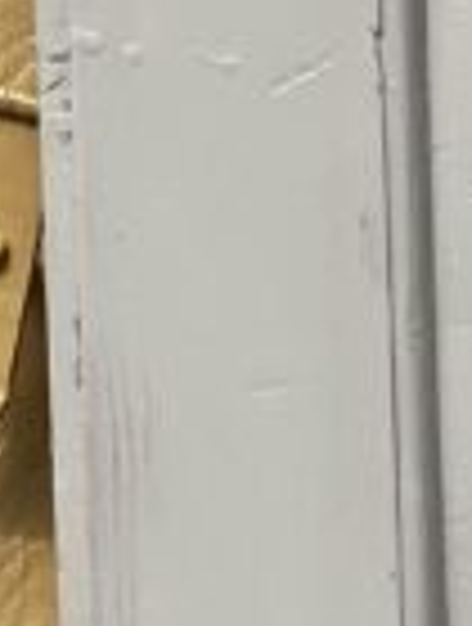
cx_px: 468
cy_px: 2085
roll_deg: +2.4
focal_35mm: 382
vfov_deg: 4.9
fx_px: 6913
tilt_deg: -2.0
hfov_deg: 3.9
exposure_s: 1/978
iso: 25
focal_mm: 6
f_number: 2
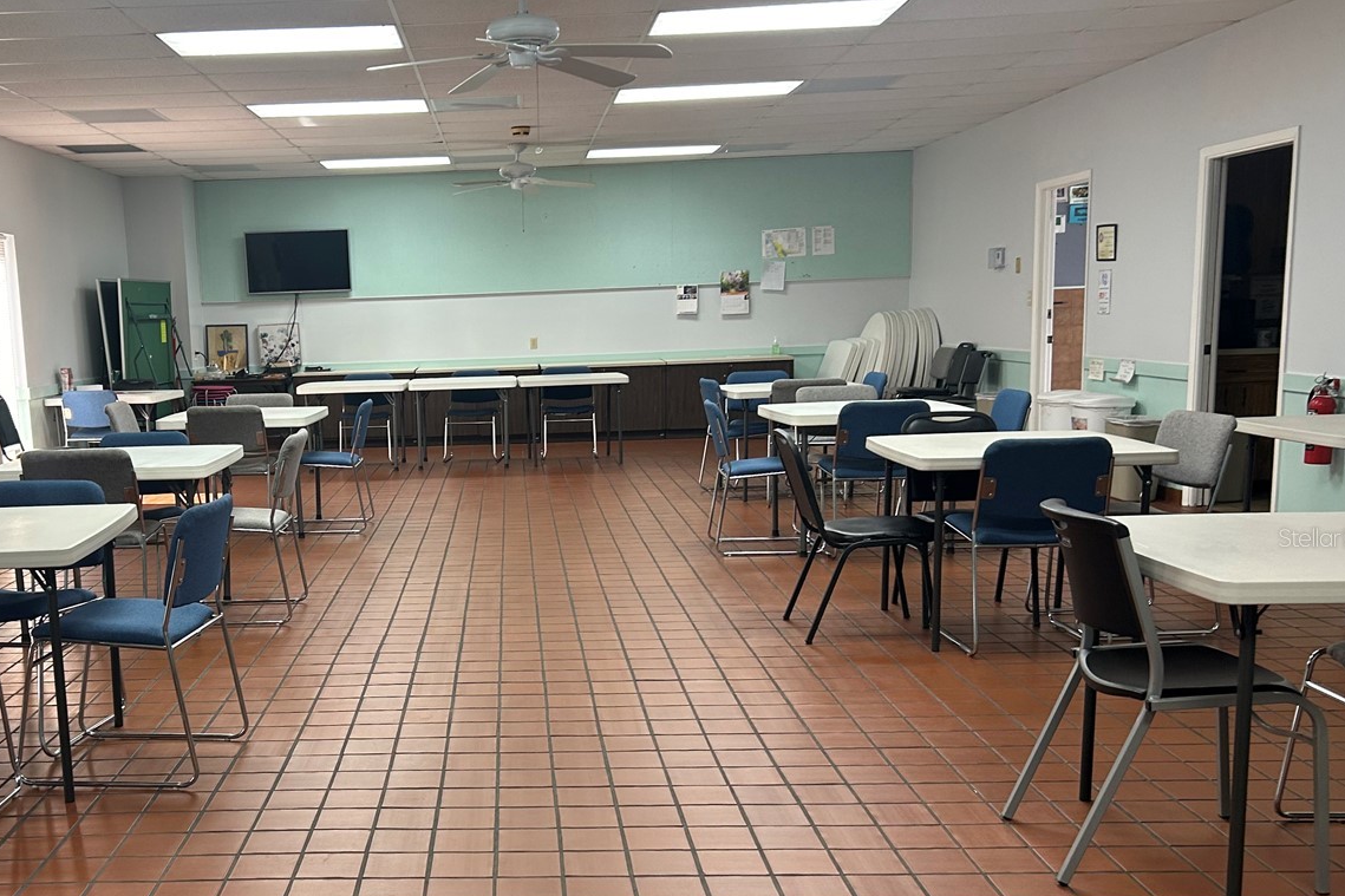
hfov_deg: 49.8
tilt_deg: -8.8
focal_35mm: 38
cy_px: 537
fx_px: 1419
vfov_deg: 34.9
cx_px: 445
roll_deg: +3.1
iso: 100
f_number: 1.5
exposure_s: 1/120
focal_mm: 5.7
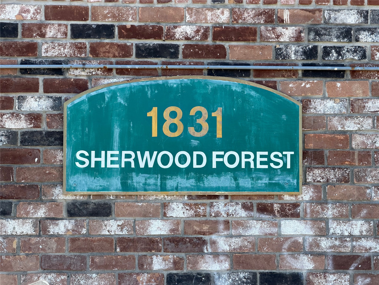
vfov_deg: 14.8
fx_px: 1095
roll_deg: +0.1
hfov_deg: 19.6
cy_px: 142
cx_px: 190
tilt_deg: +3.4
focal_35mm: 100
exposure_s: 1/259
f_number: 2.8
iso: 50
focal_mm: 16.89
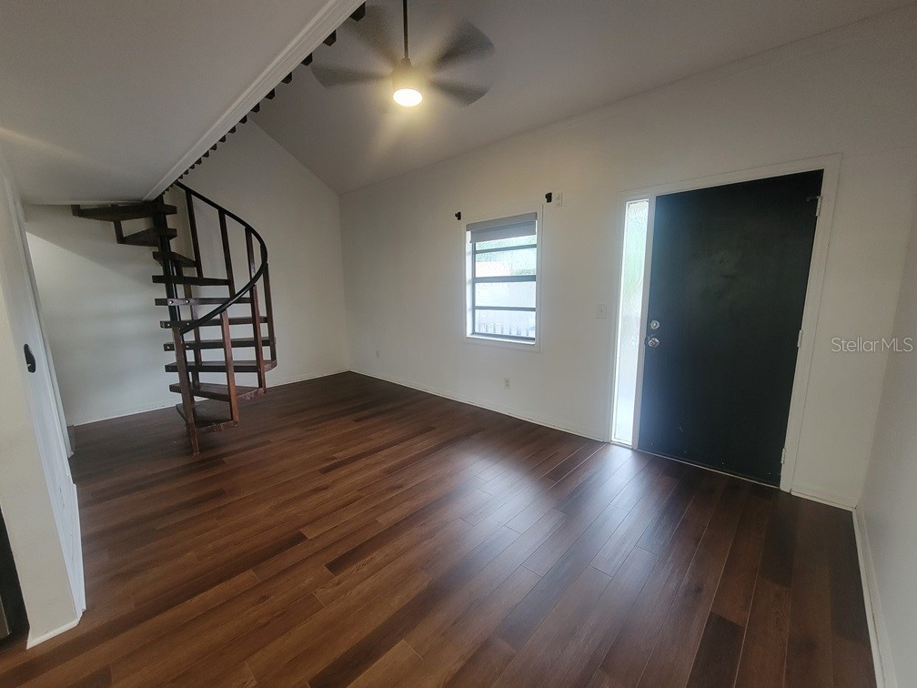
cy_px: 344
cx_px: 458
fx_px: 344
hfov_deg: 106.2
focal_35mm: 13
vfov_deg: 89.9
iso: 320
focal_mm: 2.2
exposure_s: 1/30
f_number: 2.2
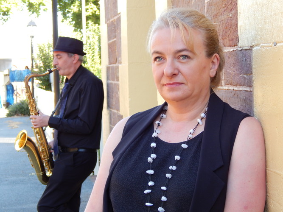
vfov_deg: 14.1
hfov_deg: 18.7
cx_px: 142
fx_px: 858
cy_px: 106
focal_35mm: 105
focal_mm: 18.7
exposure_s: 1/40
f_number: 4.5
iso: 125
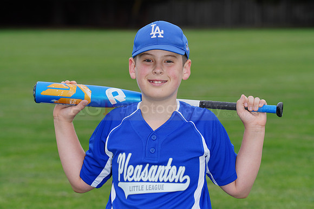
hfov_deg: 10.3
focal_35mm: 200
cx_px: 157
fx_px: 1745
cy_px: 104
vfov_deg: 6.9
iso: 200
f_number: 9
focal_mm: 200
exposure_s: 1/200
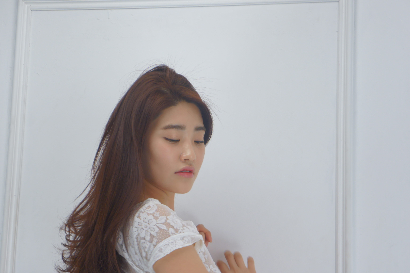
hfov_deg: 18.8
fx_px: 1237
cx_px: 146
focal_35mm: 109
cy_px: 175
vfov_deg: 12.6
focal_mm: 55
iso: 250
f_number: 5.6
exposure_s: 1/100
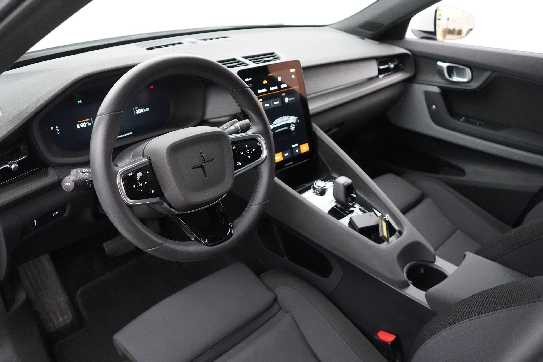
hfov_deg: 65.5
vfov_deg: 46.4
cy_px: 181
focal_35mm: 28
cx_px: 272
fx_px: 422
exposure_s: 1/125
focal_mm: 28
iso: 12800
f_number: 3.5
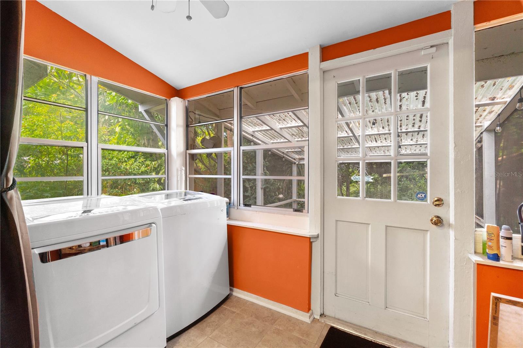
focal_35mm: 15
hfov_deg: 100.4
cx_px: 262
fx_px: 218
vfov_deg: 77.3
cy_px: 174
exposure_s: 1/6
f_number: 8
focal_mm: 10
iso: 250
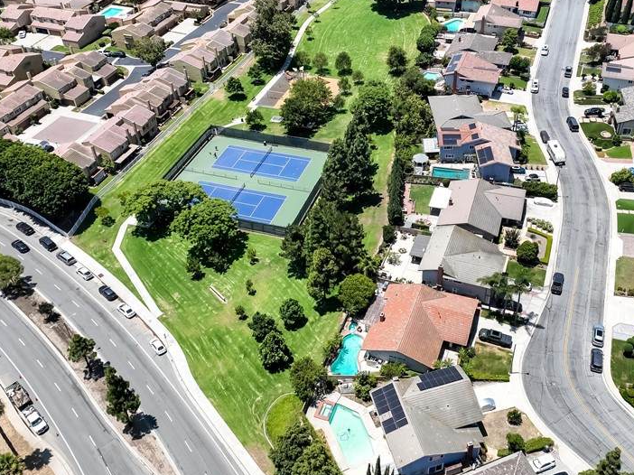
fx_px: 641
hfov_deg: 52.4
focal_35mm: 35
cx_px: 372
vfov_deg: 40.5
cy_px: 196
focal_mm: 12.29
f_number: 2.8
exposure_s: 1/1600
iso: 100
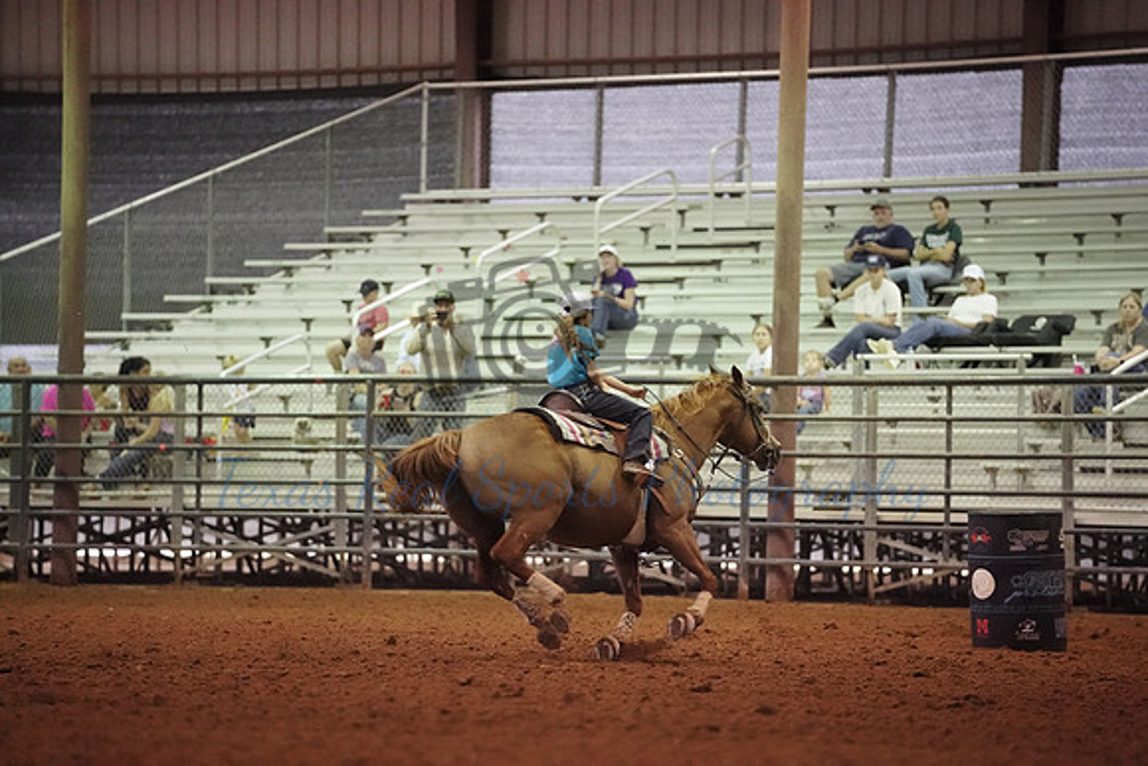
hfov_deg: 10.3
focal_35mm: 200
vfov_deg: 6.9
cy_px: 383
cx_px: 574
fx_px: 6379
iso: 20000
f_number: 2.8
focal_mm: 200
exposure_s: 1/800
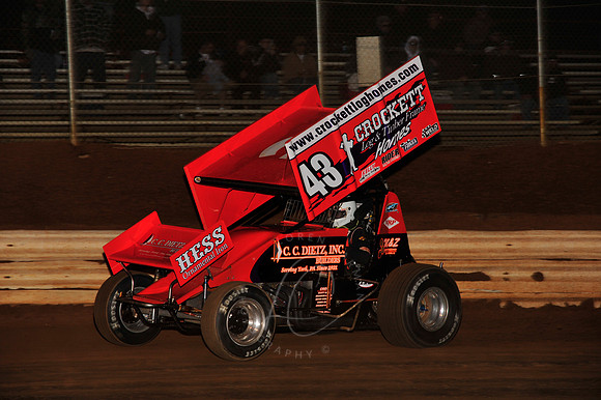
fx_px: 2419
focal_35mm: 145
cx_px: 300
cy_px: 200
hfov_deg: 14.2
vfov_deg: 9.5
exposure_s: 1/250
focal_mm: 145
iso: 640
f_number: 7.1
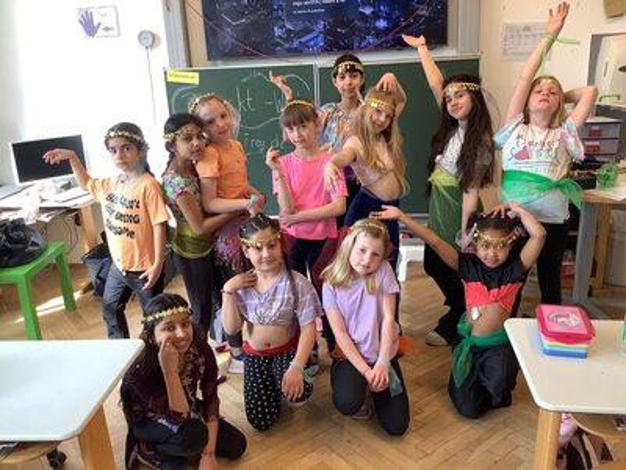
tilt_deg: -16.9
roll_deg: +4.2
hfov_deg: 58.4
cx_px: 313
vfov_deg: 45.4
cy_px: 235
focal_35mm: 31
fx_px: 561
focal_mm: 3.3
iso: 50
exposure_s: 1/50
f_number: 2.4
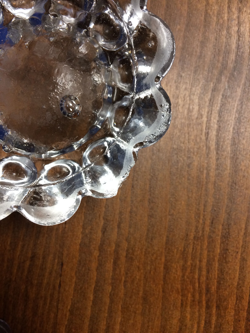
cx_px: 125
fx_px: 279
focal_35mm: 29
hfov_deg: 48.2
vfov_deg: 61.7
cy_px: 166
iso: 80
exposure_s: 1/33
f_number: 2.2
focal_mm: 4.15
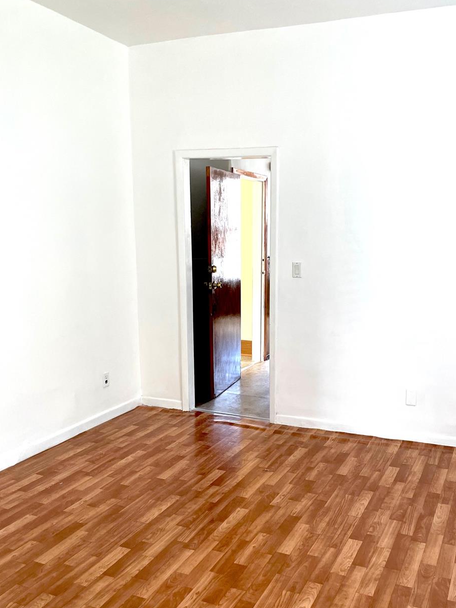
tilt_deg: -9.2
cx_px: 272
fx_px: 579
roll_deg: -0.2
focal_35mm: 33
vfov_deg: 55.2
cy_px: 338
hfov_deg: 42.8
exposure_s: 1/104
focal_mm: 4.2
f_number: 1.6
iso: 125
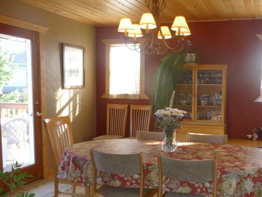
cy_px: 112
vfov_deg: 36.8
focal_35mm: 39
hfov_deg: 46.9
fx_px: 295
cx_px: 180
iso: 100
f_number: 3.3
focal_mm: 4.7
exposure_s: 1/30
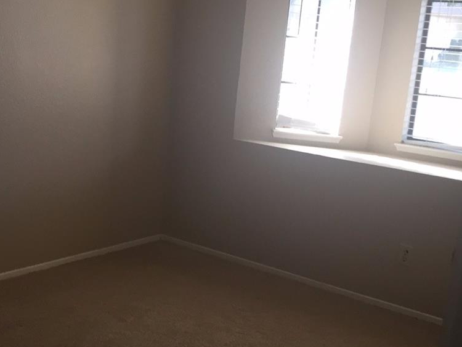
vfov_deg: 25.2
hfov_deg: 33.0
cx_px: 161
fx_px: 774
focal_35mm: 58
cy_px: 208
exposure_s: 1/30
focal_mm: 4.15
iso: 32
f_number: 2.2
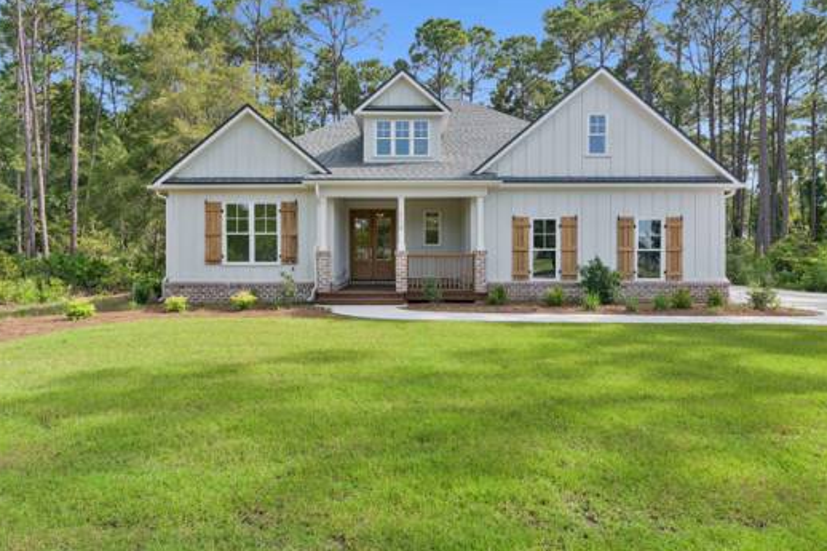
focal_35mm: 21
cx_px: 434
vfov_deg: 59.4
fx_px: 482
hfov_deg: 81.2
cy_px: 254
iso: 250
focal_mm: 17
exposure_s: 1/160
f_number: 8
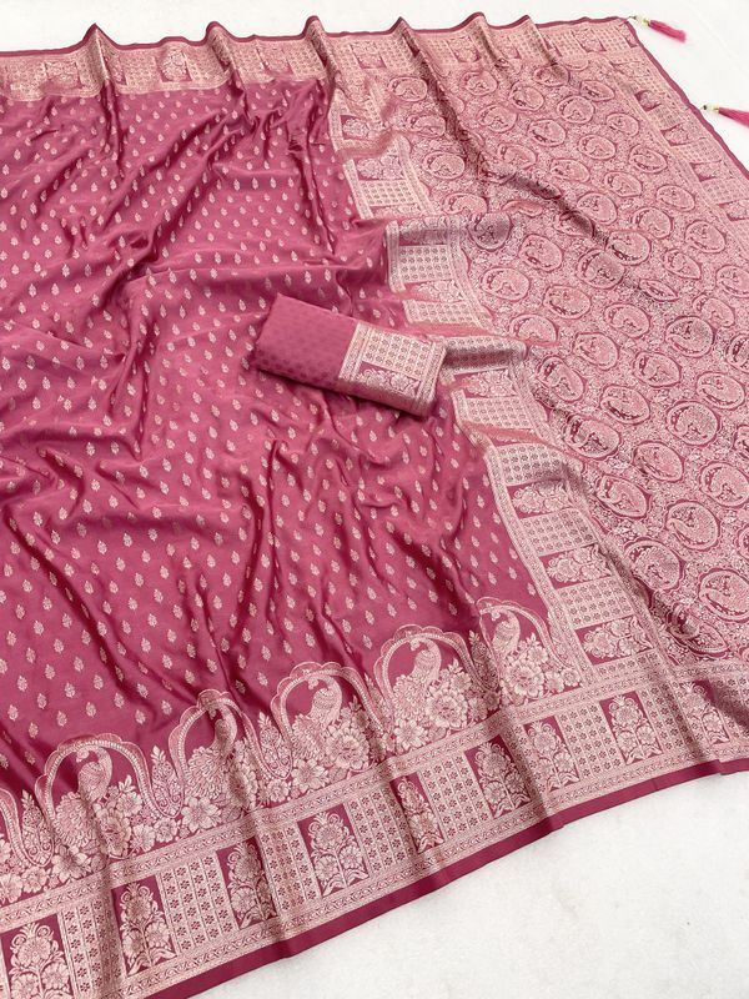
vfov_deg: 67.3
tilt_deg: -59.5
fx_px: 750
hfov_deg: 53.1
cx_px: 374
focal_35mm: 26
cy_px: 500
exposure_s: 1/100
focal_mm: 4.2
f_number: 1.6
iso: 100
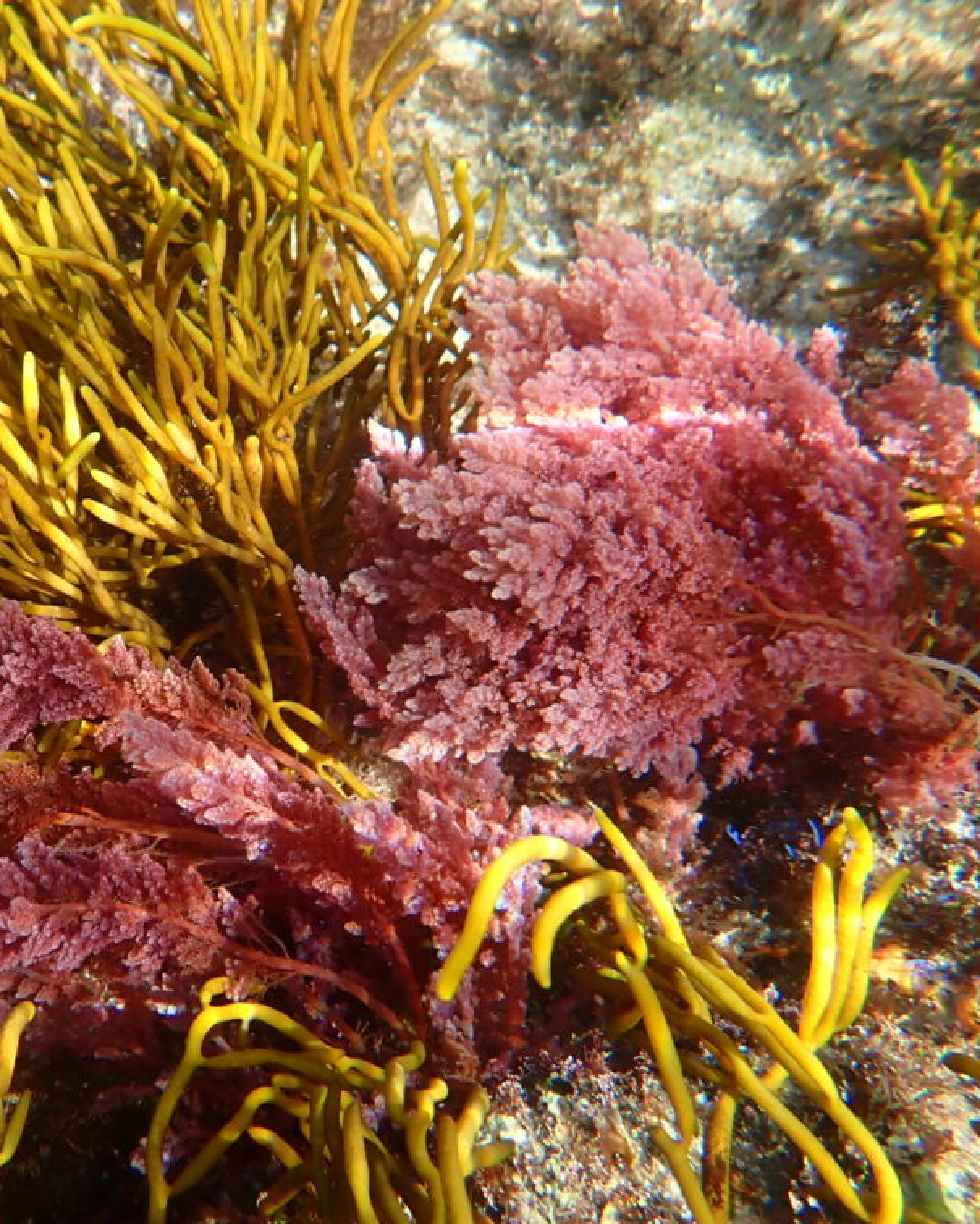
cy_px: 610
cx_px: 165
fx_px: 1196
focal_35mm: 33
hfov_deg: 42.1
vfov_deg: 54.2
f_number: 2.8
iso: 100
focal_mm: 4.5
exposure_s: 1/200
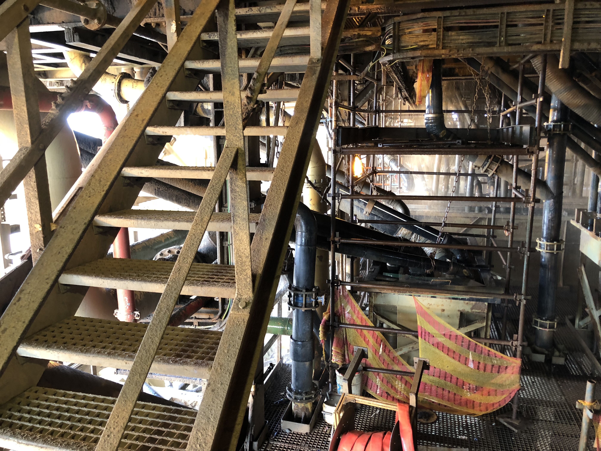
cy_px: 226
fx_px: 486
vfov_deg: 49.7
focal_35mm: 28
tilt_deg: -11.0
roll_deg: -1.1
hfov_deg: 63.4
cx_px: 300
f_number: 1.8
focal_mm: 3.99
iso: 50
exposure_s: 1/17
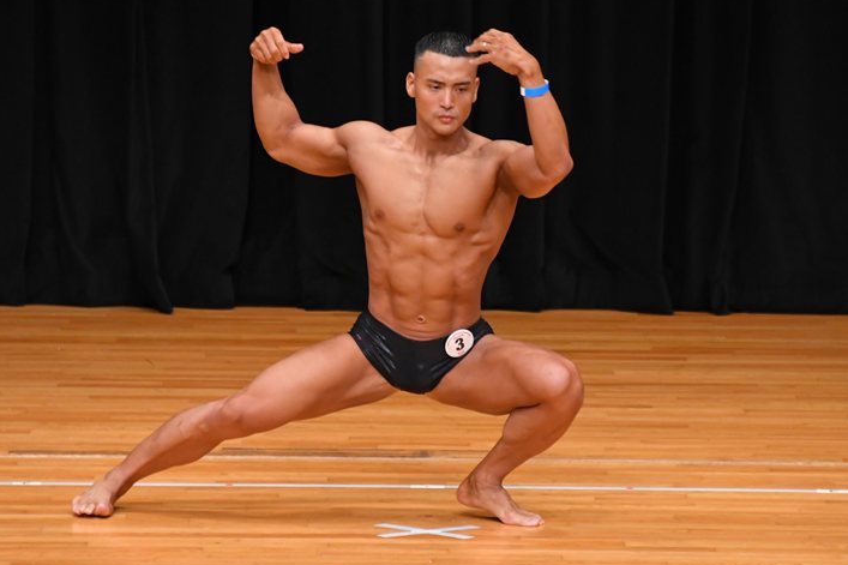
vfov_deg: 3.3
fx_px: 9678
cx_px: 424
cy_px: 305
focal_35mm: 411
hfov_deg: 5.0
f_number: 5.6
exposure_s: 1/400
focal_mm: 250
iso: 3200
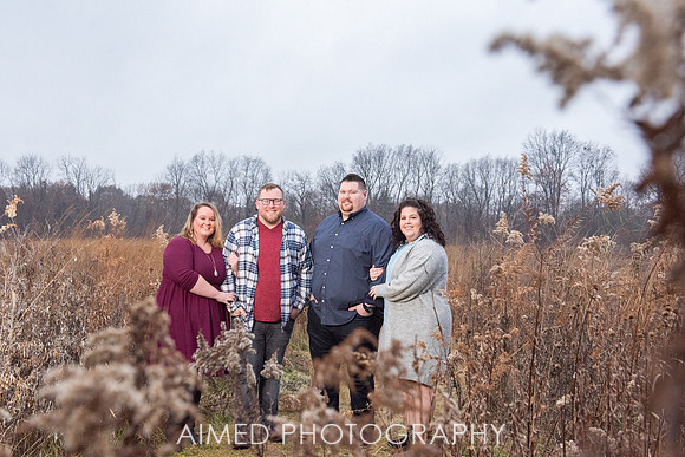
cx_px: 342
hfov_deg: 47.6
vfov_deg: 32.8
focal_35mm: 41
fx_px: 777
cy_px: 228
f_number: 5.6
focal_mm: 40
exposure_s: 1/200
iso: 2000
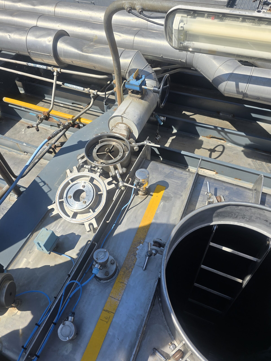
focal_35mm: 23
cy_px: 180
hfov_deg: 58.9
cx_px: 136
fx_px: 240
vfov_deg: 73.9
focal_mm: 6.3
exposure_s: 1/909
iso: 12
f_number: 1.7
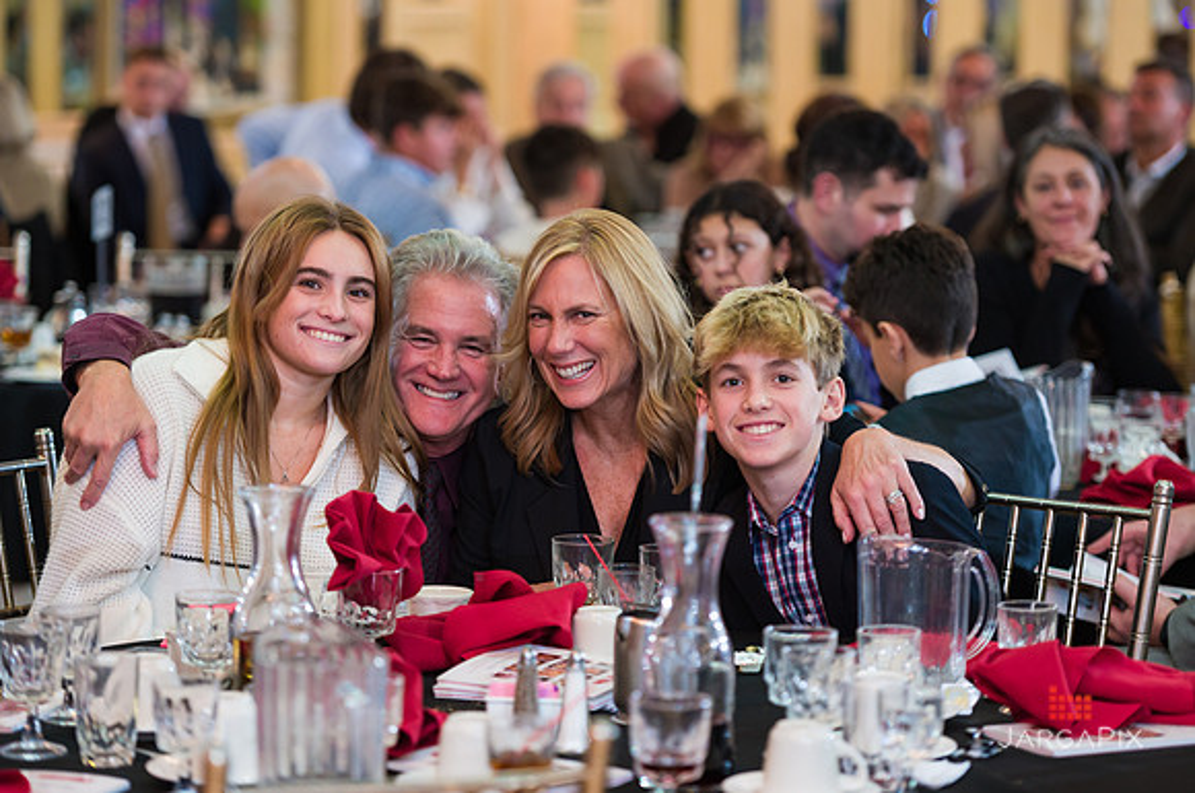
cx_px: 598
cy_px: 397
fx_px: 4193
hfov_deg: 16.2
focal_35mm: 126
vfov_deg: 10.8
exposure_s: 1/200
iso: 1250
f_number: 3.2
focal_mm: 125
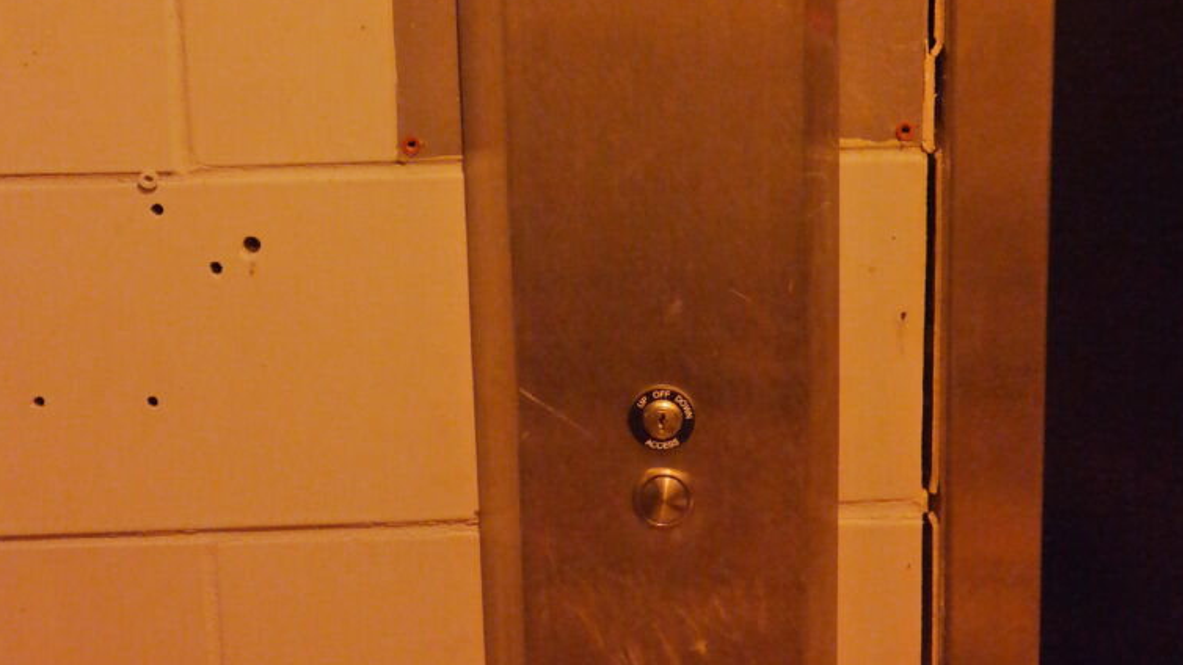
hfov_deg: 42.9
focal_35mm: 48
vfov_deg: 24.5
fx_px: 1506
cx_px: 595
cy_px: 141
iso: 3200
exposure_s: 1/40
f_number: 3.5
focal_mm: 20
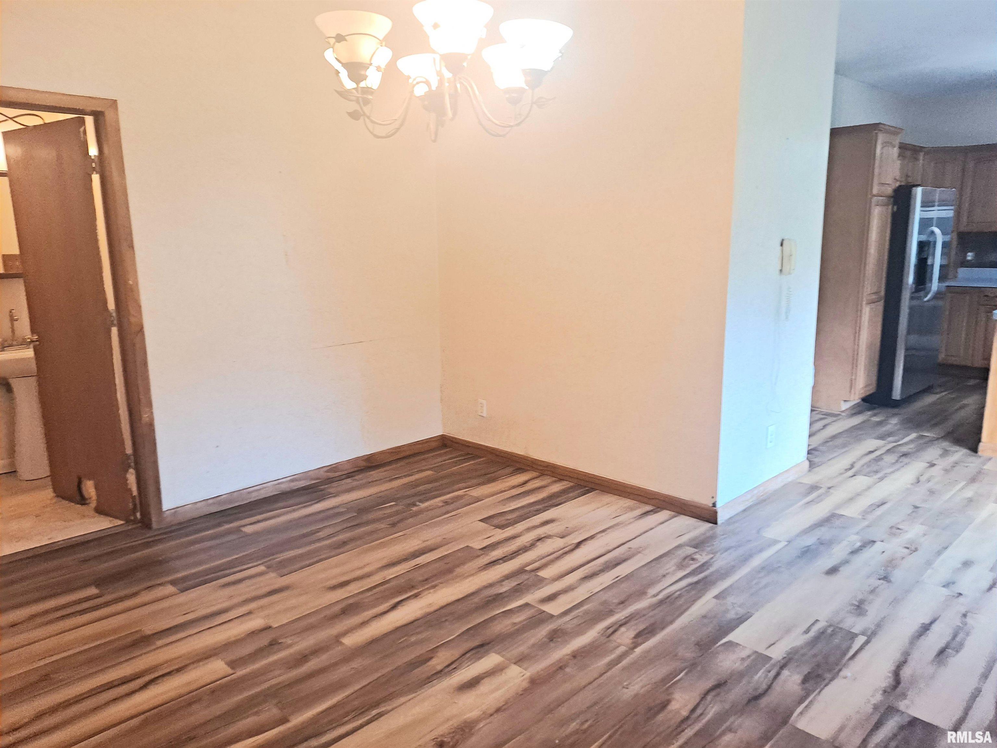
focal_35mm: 25
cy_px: 374
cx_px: 498
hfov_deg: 69.4
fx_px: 720
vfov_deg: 54.9
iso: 200
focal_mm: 4.6
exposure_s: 1/60.2
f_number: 2
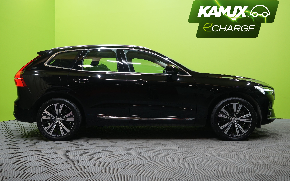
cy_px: 87
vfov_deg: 35.3
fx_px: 285
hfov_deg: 54.0
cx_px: 146
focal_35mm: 36
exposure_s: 1/20
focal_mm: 35
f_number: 5.6
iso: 800
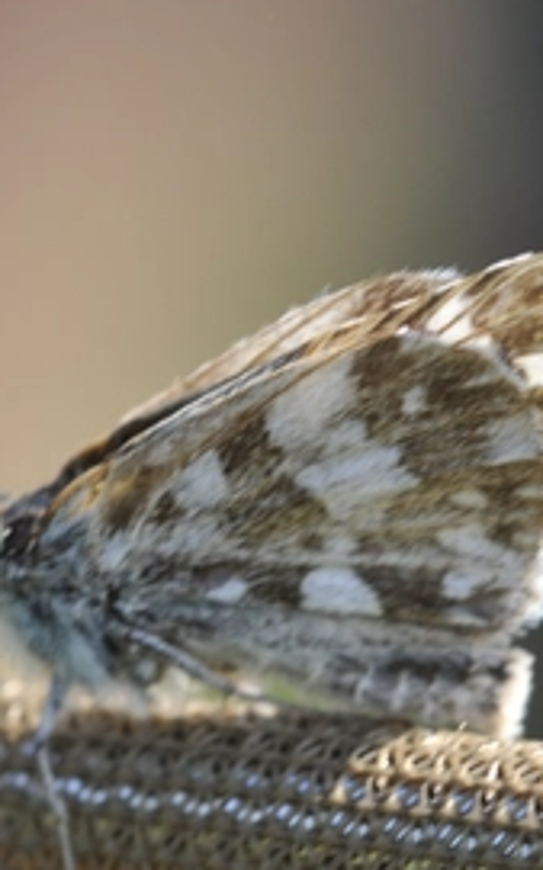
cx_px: 263
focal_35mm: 379
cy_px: 429
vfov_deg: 5.5
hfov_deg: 3.5
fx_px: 8993
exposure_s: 1/160
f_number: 13
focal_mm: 105
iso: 250
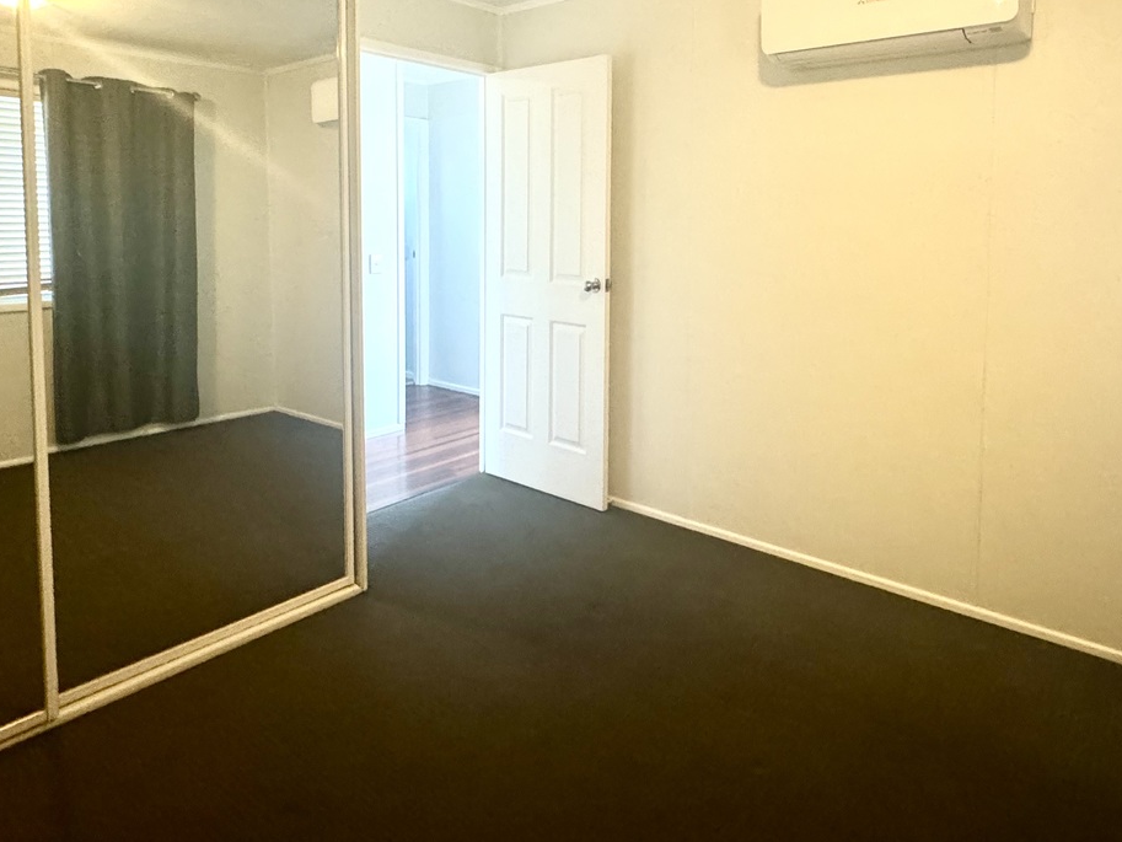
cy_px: 258
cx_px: 670
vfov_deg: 57.1
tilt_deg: -2.8
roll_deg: +0.1
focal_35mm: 23
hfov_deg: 73.2
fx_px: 746
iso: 640
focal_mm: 2.22
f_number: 2.2
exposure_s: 1/50
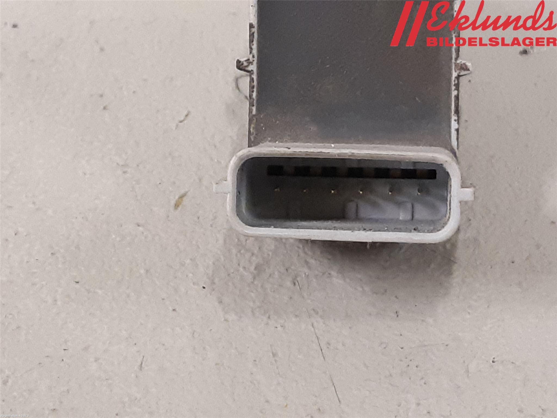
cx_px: 278
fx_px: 418
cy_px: 209
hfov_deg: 67.3
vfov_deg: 53.1
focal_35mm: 26
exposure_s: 1/50
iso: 320
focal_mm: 3.93
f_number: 1.7
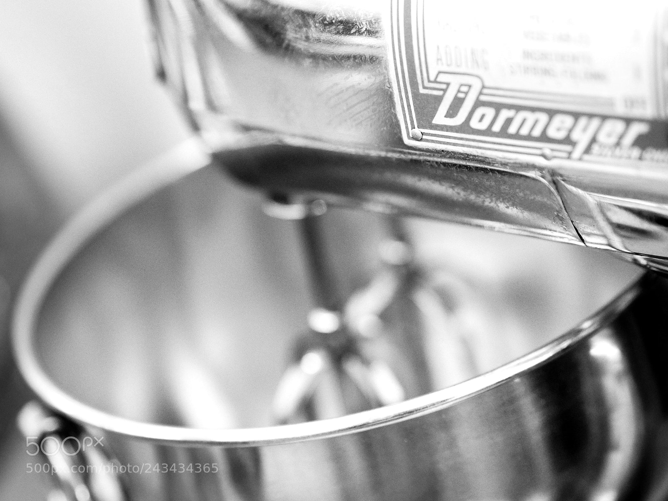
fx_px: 1737
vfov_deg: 16.4
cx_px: 334
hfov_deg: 21.8
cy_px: 250
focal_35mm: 90
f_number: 1.8
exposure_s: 1/100
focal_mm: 45
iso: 2000
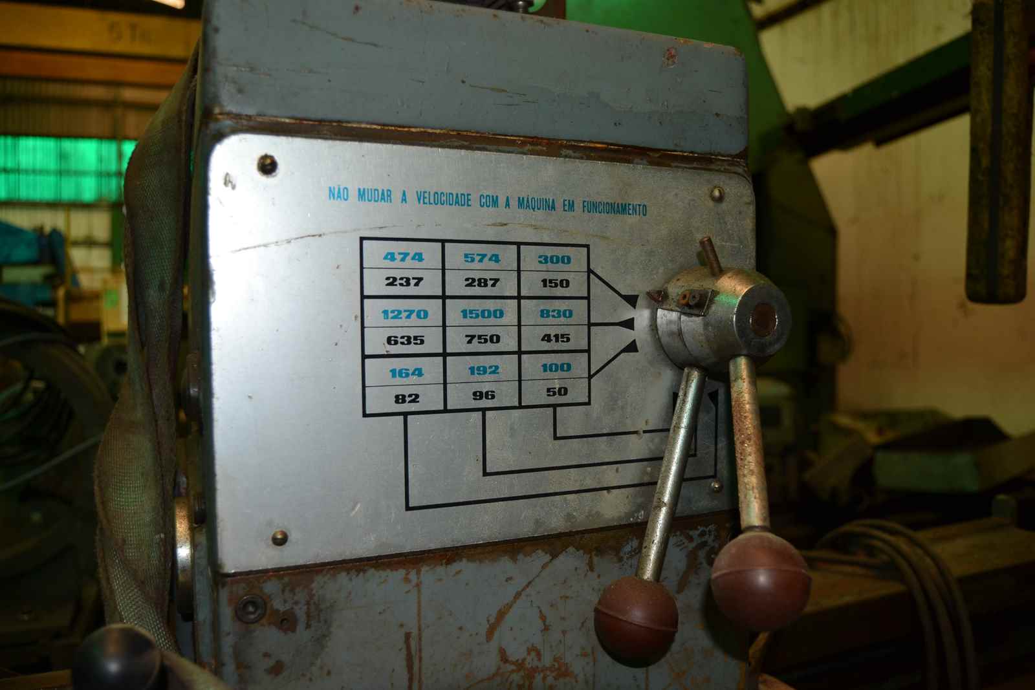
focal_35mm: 27
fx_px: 776
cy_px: 345
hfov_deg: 67.4
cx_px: 518
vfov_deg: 47.9
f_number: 3.5
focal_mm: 18
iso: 220
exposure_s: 1/60
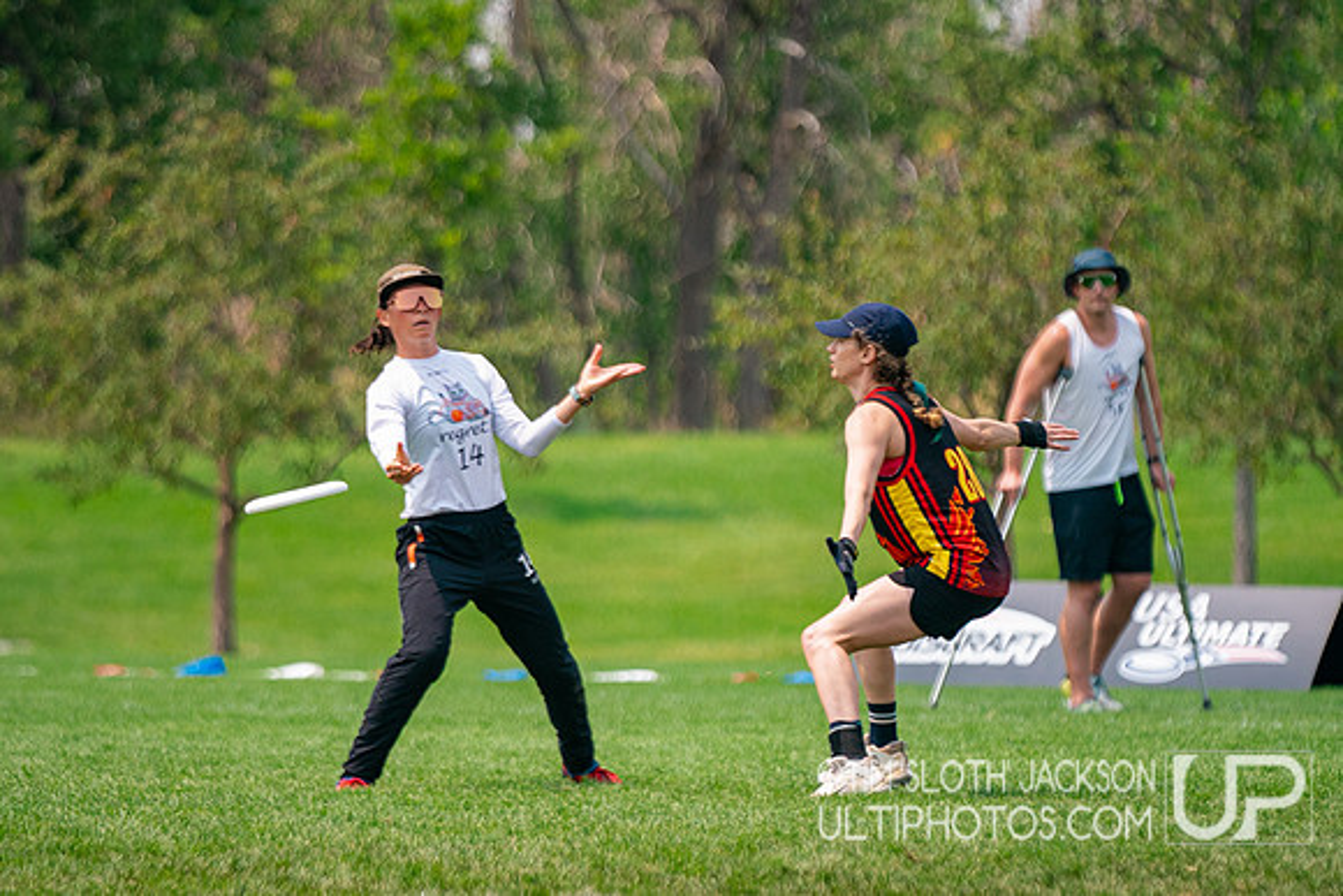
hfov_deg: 5.9
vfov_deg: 4.0
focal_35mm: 347
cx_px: 544
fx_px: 12929
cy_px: 529
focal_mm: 200
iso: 400
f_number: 2.8
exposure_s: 1/6400
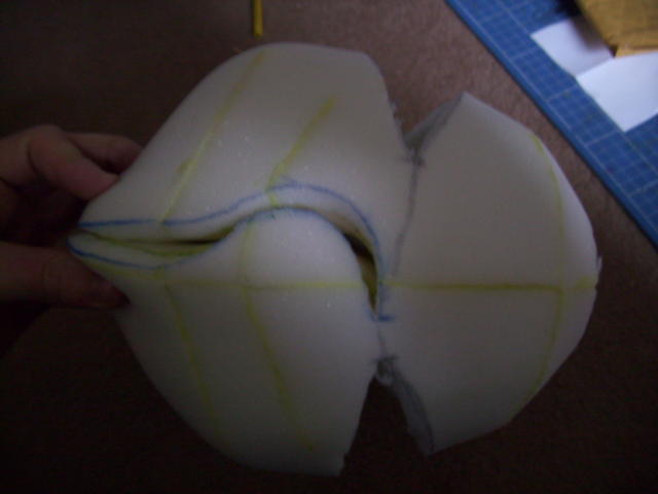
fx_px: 608
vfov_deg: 44.2
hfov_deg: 56.8
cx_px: 329
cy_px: 247
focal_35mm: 32
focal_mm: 5.7
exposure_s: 1/5
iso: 160
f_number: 2.9
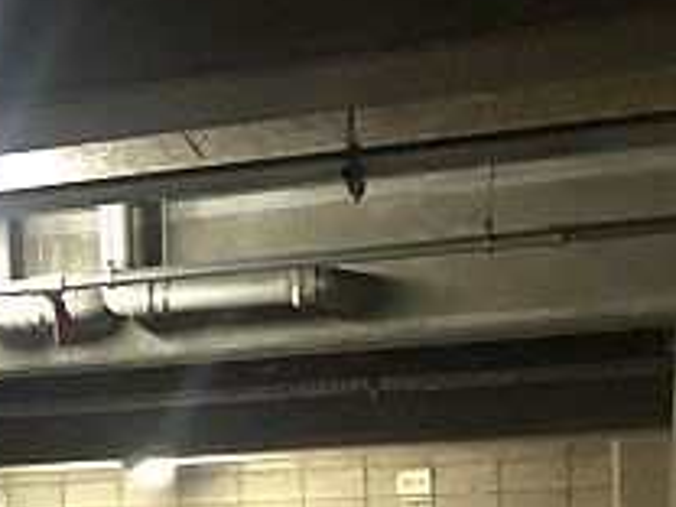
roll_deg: +3.0
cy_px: 624
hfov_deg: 20.4
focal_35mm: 86
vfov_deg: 16.4
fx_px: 1679
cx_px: -257
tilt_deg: -1.6
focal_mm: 4
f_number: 1.8
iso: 100
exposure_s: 1/4
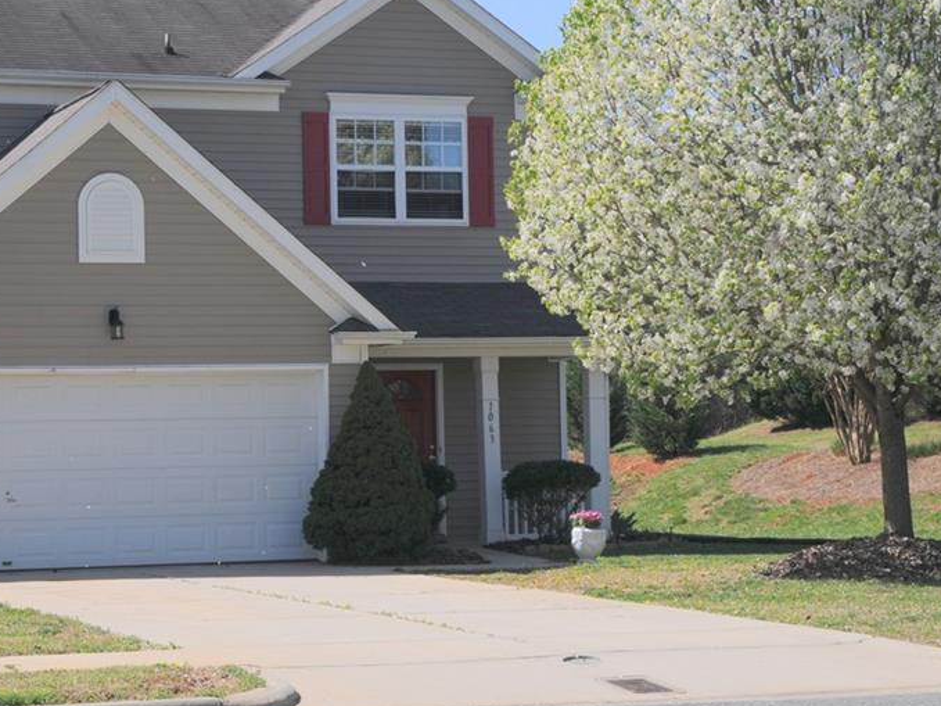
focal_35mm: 98
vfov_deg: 15.1
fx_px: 2656
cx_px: 334
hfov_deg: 20.0
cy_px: 306
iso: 200
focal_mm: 45
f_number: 10
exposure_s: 1/400
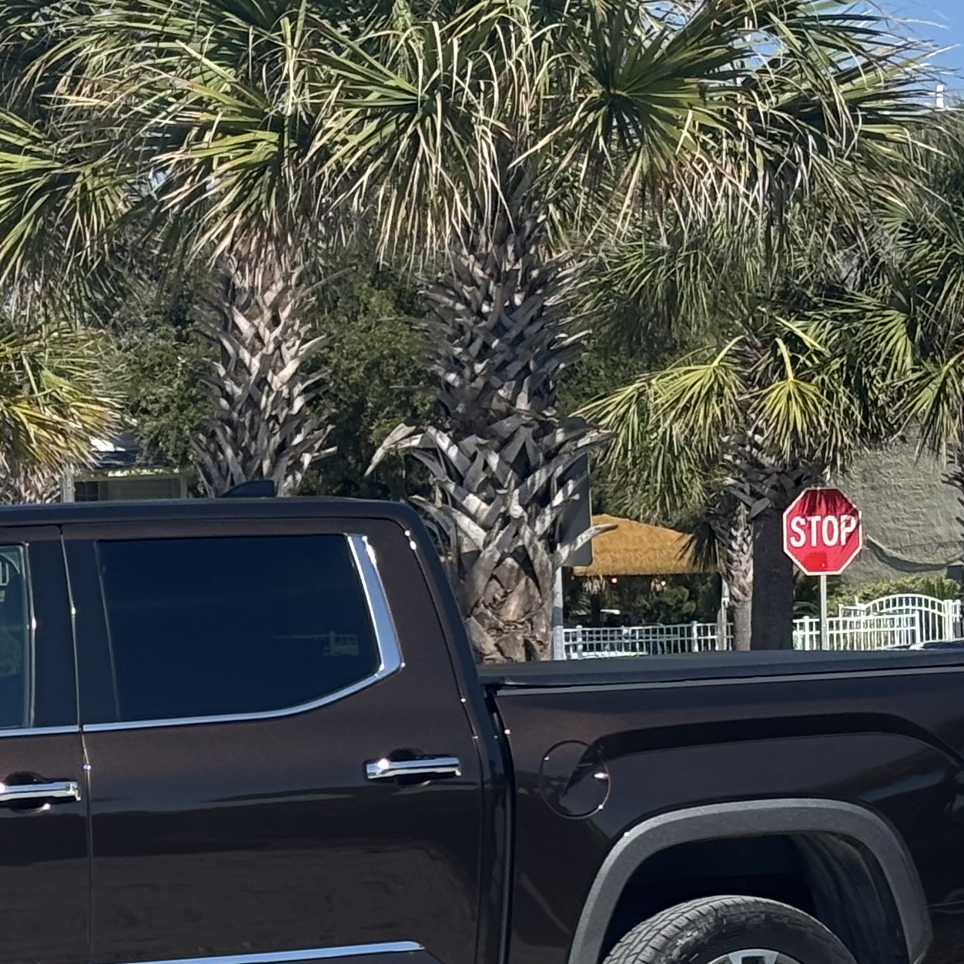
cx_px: -159
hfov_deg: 11.6
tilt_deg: -2.2
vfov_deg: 11.7
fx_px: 4663
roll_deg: +2.1
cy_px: 889
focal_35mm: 148
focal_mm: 5.96
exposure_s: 1/4082
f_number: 1.6
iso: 40
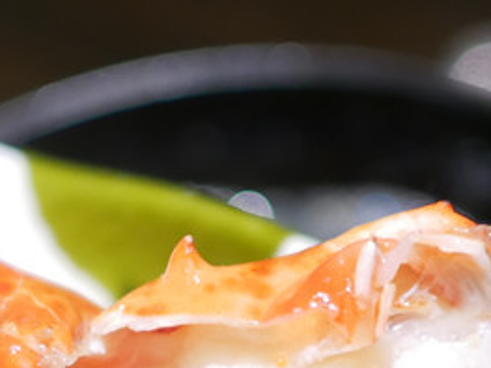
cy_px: 540
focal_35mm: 114
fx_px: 1616
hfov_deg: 17.3
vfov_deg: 12.4
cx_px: 207
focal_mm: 15
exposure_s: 1/60
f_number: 1.7
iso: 640
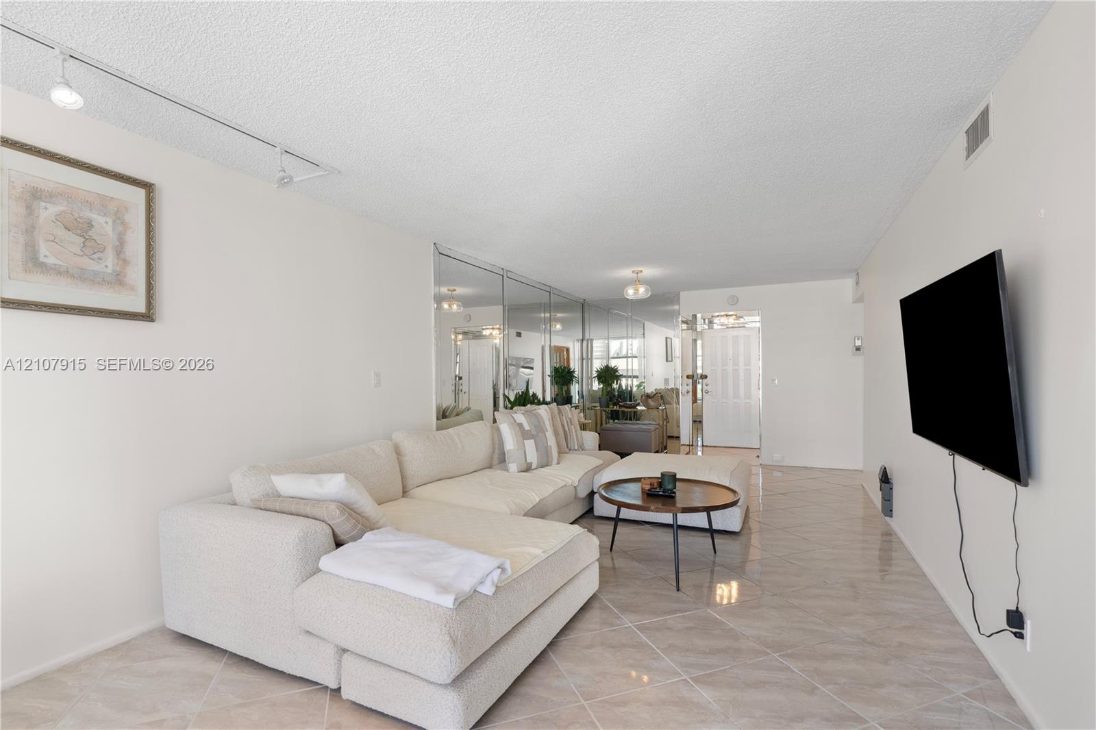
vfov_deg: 73.7
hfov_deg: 96.7
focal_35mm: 16
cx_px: 548
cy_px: 365
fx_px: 487
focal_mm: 16
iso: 200
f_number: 8
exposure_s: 1/20
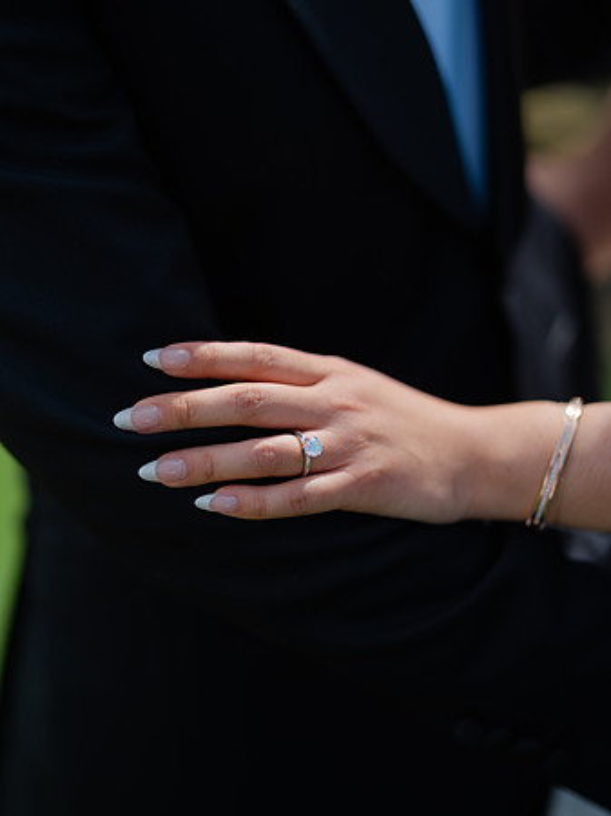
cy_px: 408
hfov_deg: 23.3
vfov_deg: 30.7
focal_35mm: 63
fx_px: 1484
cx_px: 306
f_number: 1.7
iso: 80
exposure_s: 1/4000
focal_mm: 80
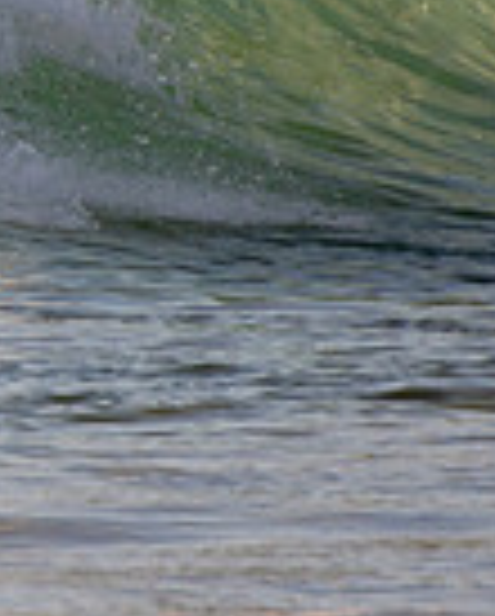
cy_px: -124
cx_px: -554
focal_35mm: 2380
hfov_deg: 0.7
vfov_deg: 0.8
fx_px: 43487
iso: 400
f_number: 5.6
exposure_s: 1/1250
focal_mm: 400
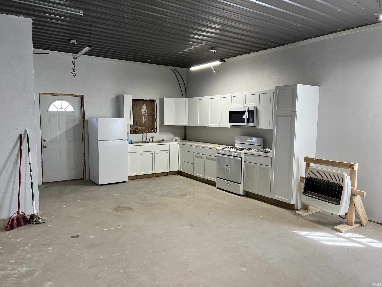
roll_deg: -0.9
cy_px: 144
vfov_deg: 53.1
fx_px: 287
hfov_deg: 67.3
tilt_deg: -6.7
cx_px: 191
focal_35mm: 26
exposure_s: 1/120
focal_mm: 5.7
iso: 100
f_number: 1.5
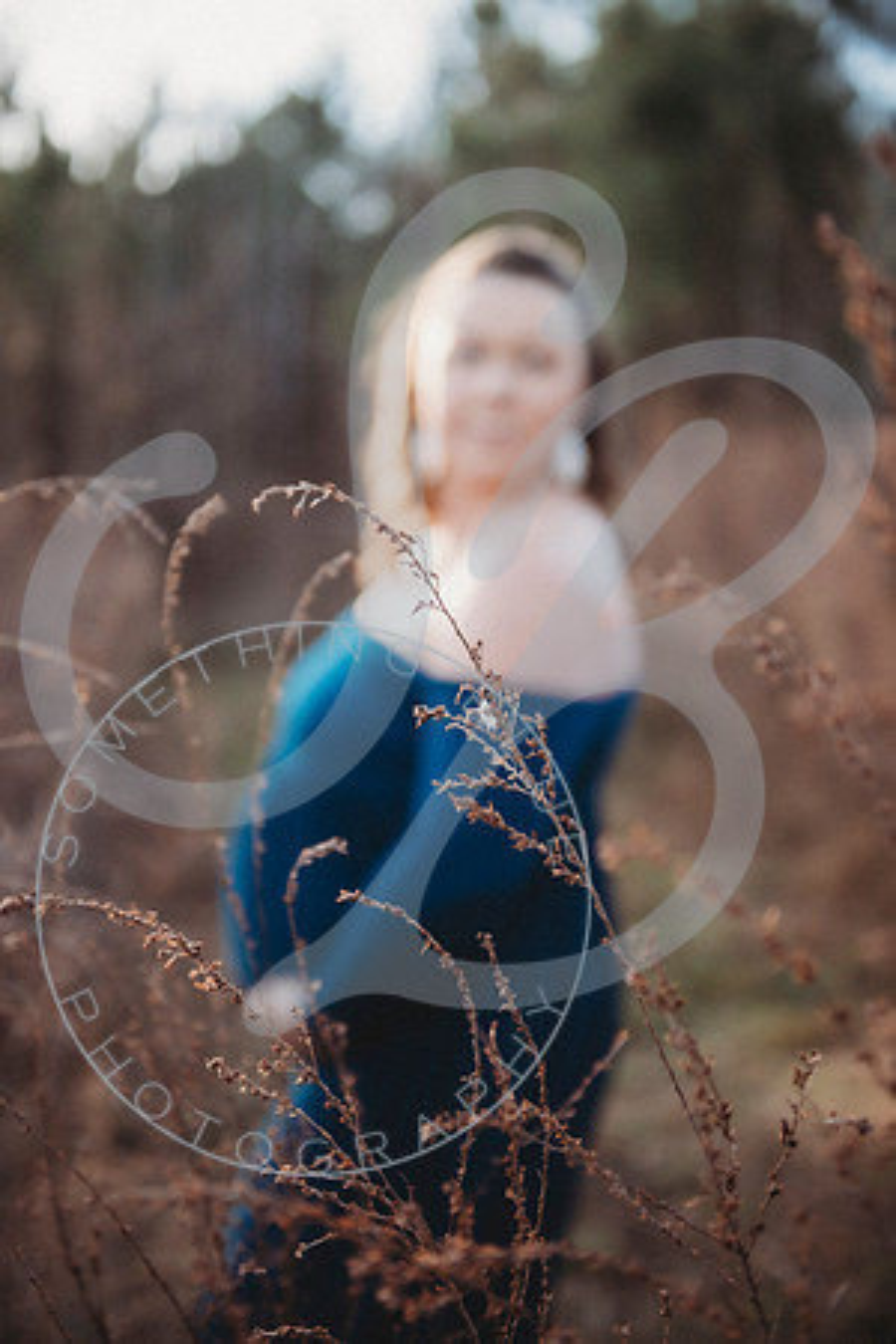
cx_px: 448
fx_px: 1792
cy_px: 672
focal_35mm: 48
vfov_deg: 41.1
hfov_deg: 28.1
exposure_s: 1/160
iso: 100
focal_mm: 48
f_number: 2.8
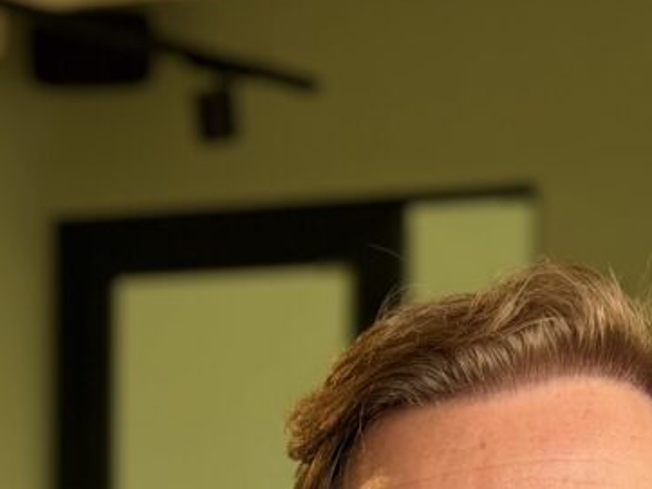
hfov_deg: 9.6
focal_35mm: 204
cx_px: 52
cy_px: 882
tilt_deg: -4.6
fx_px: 3844
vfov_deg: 7.1
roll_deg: +0.2
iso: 100
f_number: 1.78
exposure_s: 1/121
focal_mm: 6.76
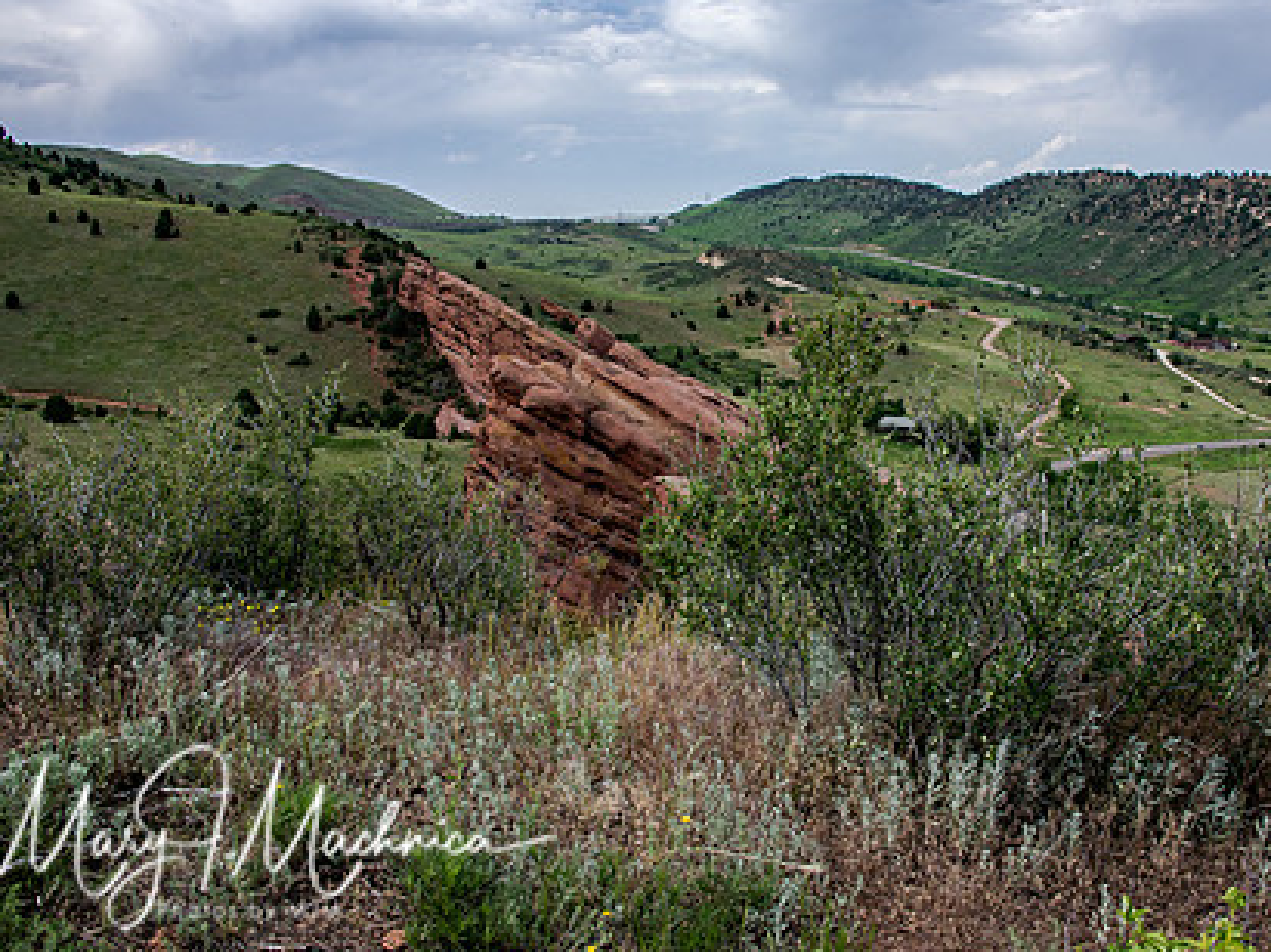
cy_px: 394
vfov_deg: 37.6
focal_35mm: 38
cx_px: 820
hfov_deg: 48.4
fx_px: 1395
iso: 250
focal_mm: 28
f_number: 9
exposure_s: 1/500
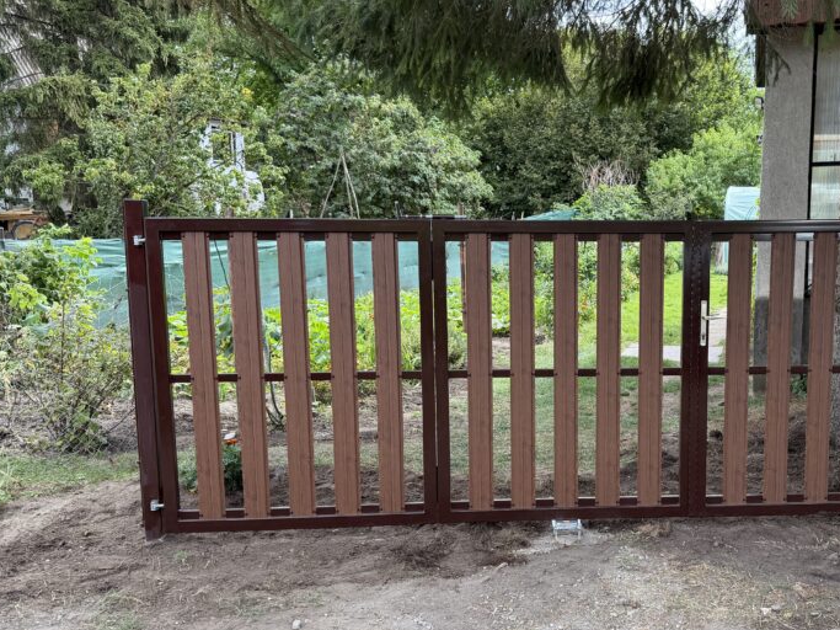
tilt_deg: -9.0
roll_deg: +1.2
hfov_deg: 50.3
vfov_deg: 39.6
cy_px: 353
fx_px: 873
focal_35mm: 36
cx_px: 571
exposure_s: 1/878
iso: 100
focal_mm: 6.76
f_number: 1.78
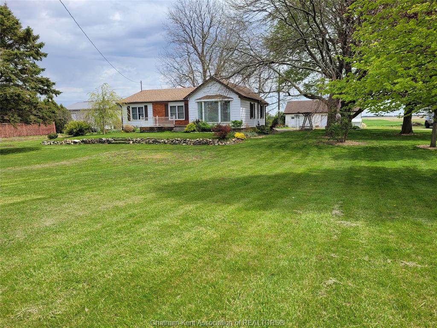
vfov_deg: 53.1
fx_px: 328
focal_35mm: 26
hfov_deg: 67.3
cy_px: 164
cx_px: 218
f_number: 1.8
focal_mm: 5.4
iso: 40
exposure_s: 1/2082
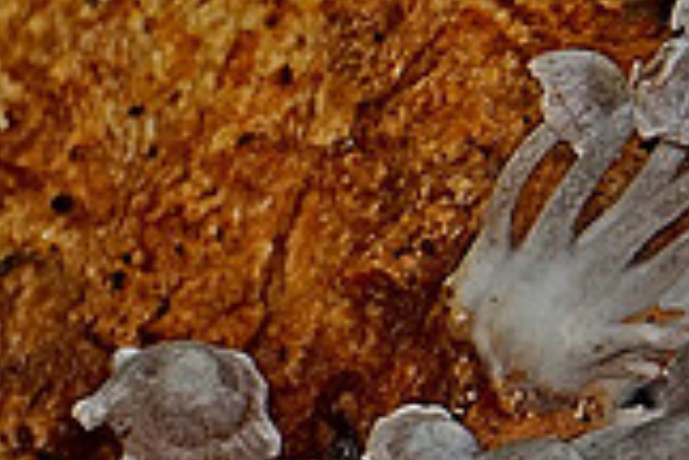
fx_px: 21587
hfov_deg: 1.8
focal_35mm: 1128
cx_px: 1131
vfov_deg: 1.2
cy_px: 752
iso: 1000
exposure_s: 1/60
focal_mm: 210
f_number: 13
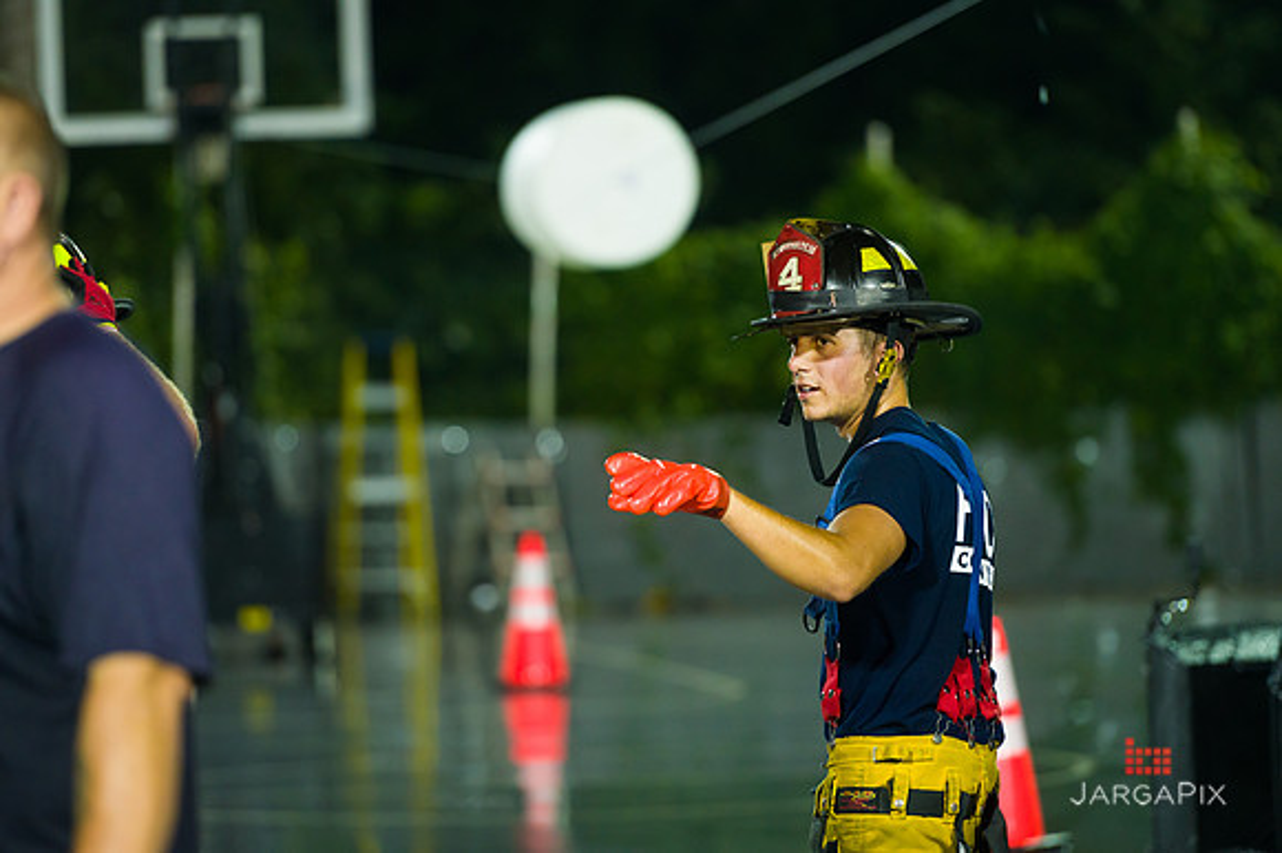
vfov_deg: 7.0
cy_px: 426
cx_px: 641
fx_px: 6940
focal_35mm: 195
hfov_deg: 10.6
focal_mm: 195
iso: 1600
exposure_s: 1/125
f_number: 3.2
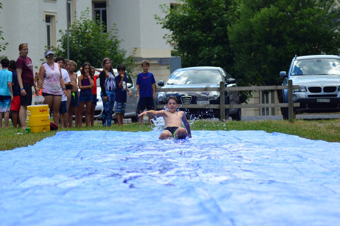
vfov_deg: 9.3
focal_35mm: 147
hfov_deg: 14.0
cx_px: 170
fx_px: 1387
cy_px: 113
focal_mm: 98
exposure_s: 1/1250
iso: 400
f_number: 4
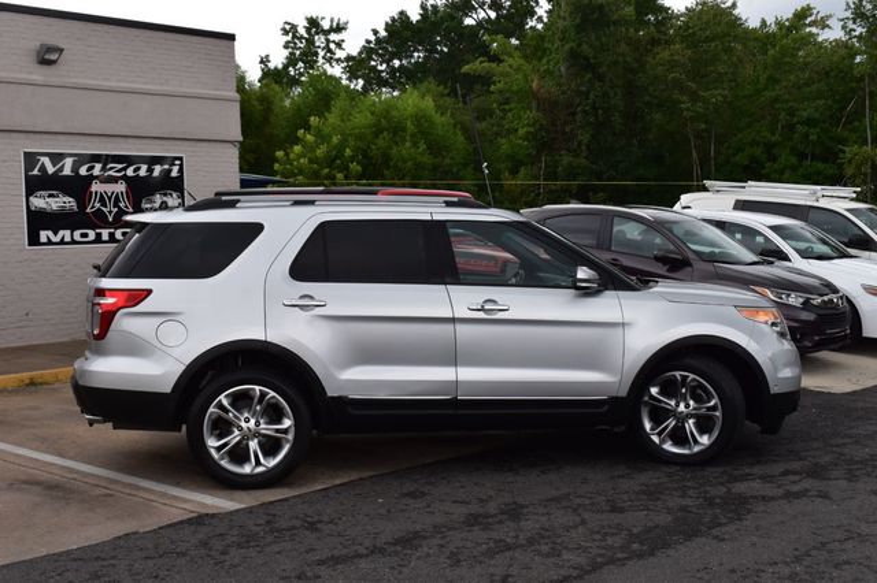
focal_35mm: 46
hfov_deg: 42.3
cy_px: 292
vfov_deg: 28.9
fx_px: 1132
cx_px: 438
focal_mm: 31
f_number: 10
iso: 400
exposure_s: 1/320
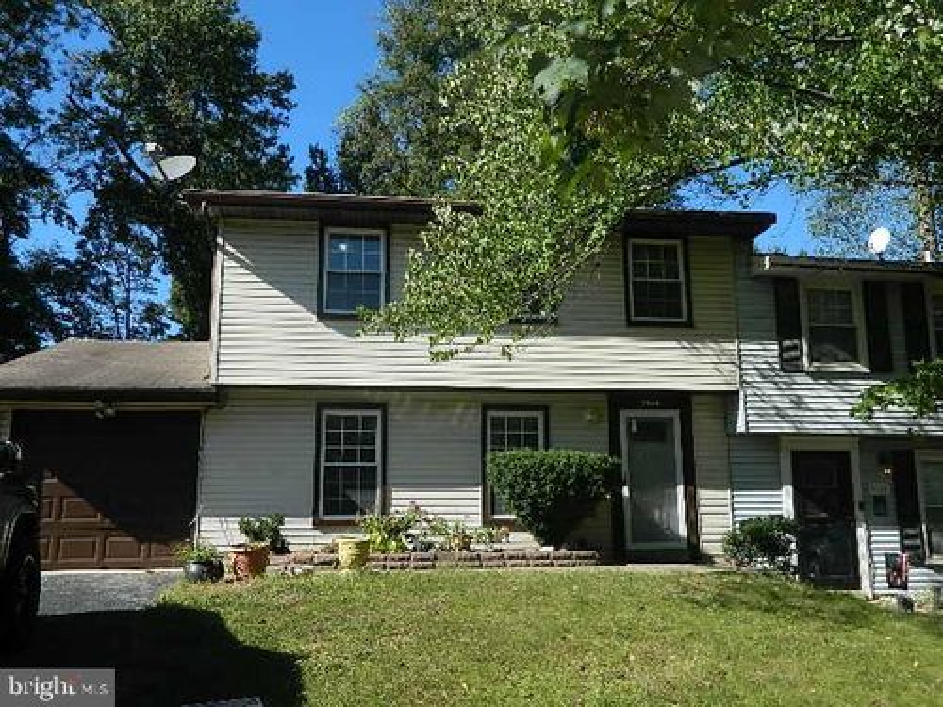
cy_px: 354
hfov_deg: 58.4
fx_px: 844
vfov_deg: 45.4
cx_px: 472
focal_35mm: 31
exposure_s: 1/640
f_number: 3.2
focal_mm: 5.6
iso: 80
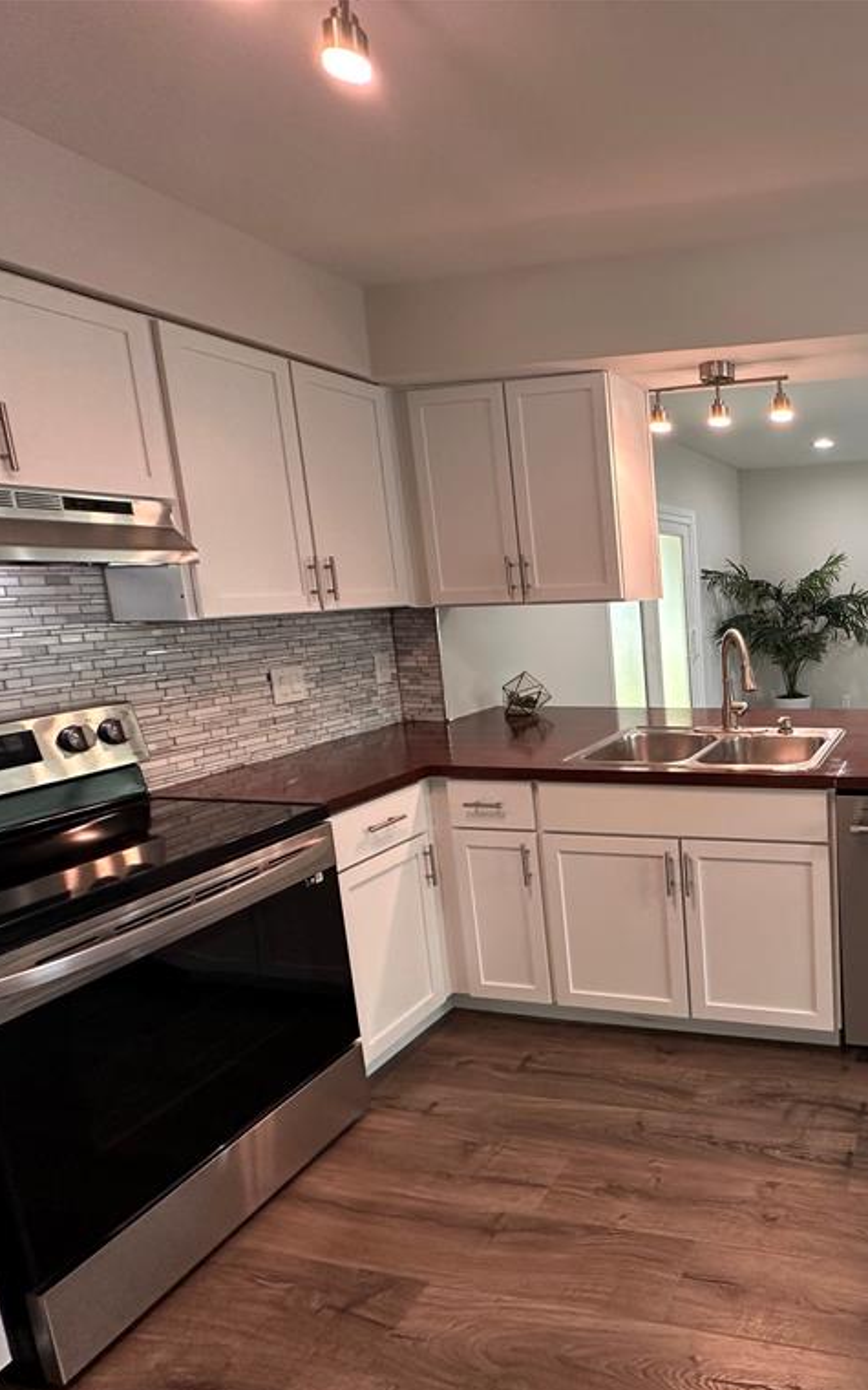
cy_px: 700
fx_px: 757
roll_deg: +1.8
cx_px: 810
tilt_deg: -9.6
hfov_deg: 51.3
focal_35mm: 20
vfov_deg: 85.1
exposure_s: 1/120
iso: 250
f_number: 2.2
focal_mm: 2.22
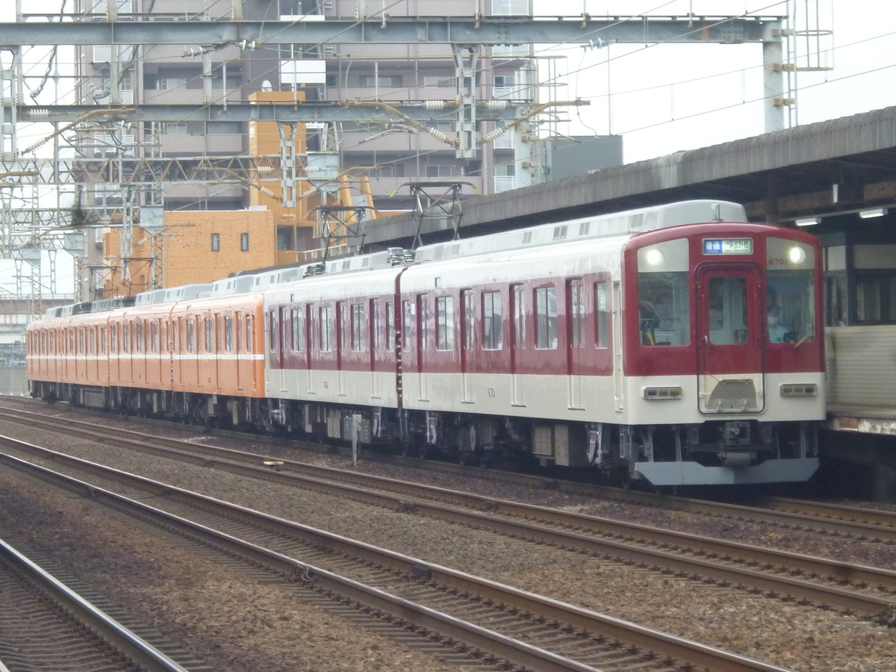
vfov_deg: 9.2
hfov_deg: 12.2
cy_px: 336
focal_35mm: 162
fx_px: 4193
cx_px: 448
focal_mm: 20
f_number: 6.5
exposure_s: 1/125
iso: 320
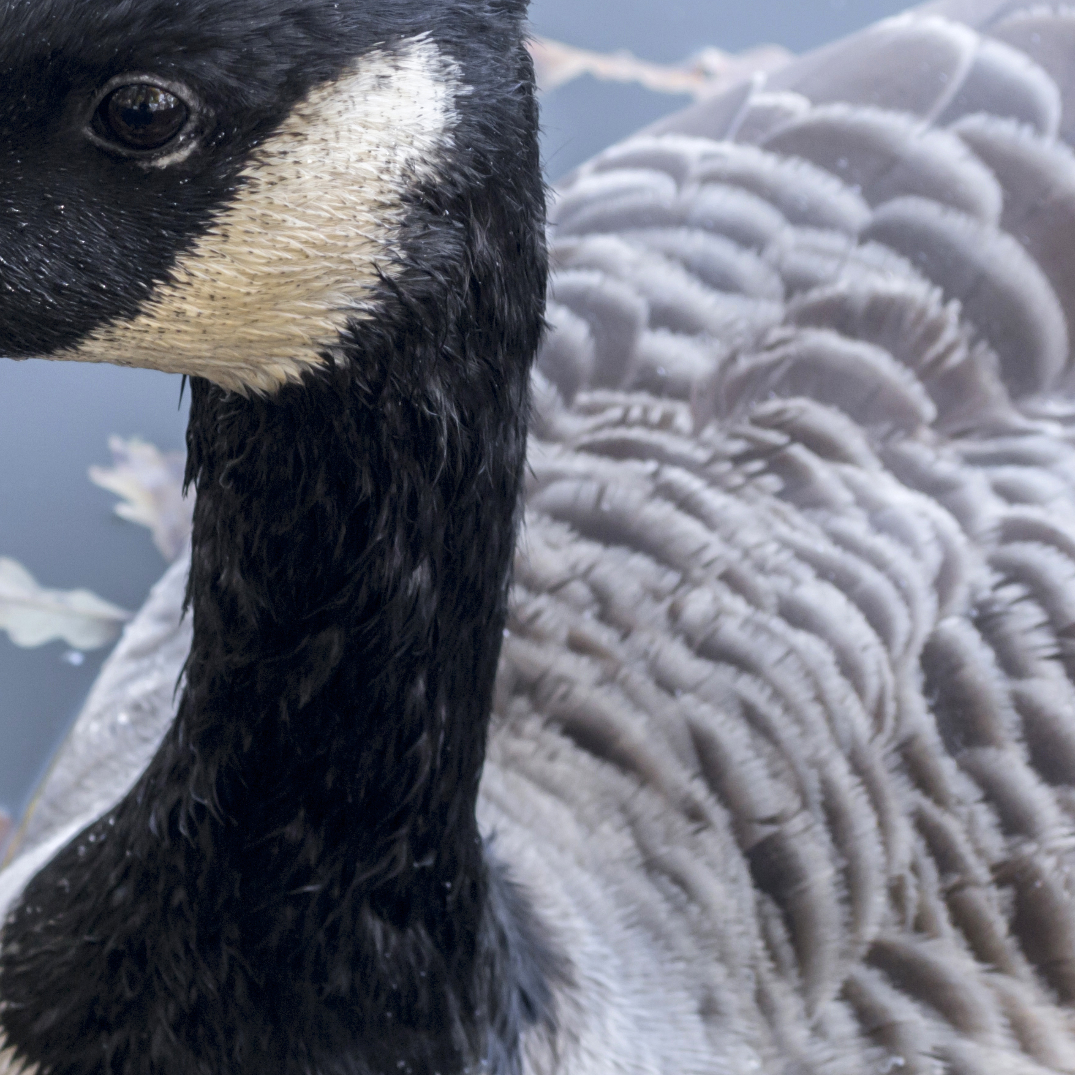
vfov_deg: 9.5
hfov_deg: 9.4
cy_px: 668
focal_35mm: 184
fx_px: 6469
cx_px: -130
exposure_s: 1/30
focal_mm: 55
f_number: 7.1
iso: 200
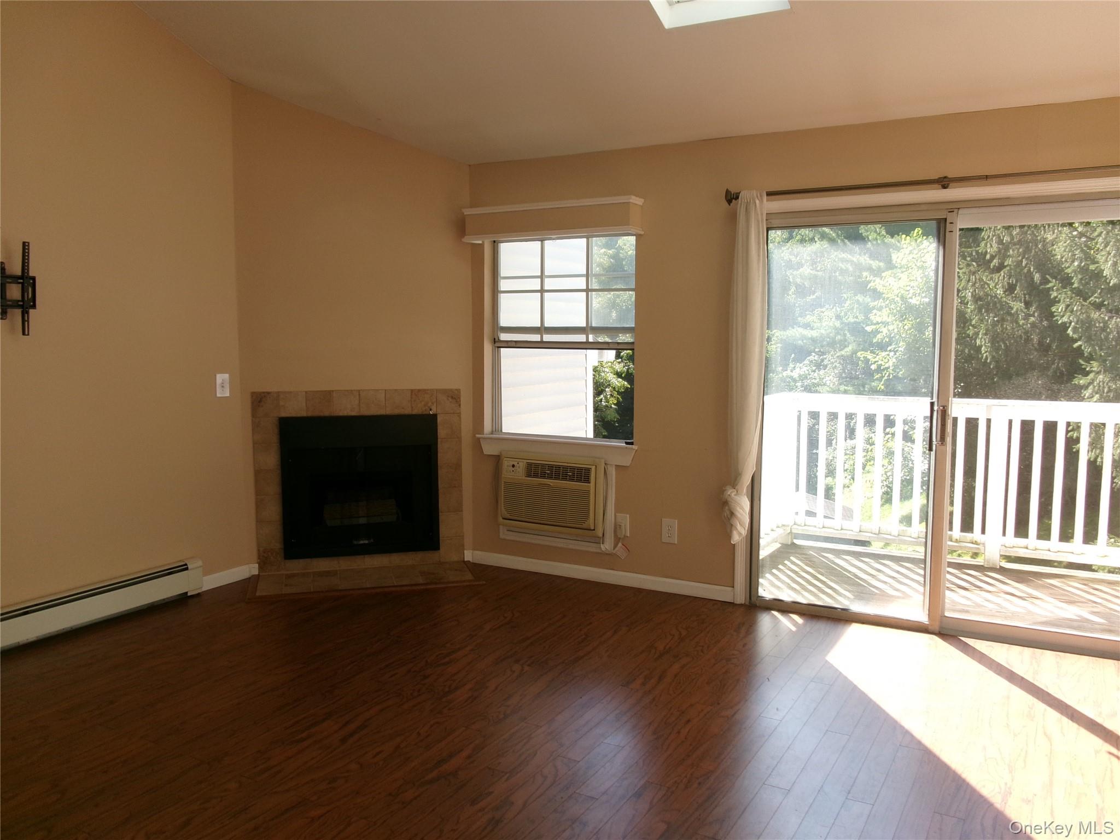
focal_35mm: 28
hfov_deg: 63.4
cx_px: 560
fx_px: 906
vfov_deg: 49.7
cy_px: 420
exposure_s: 1/100
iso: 100
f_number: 3.9
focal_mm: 5.1
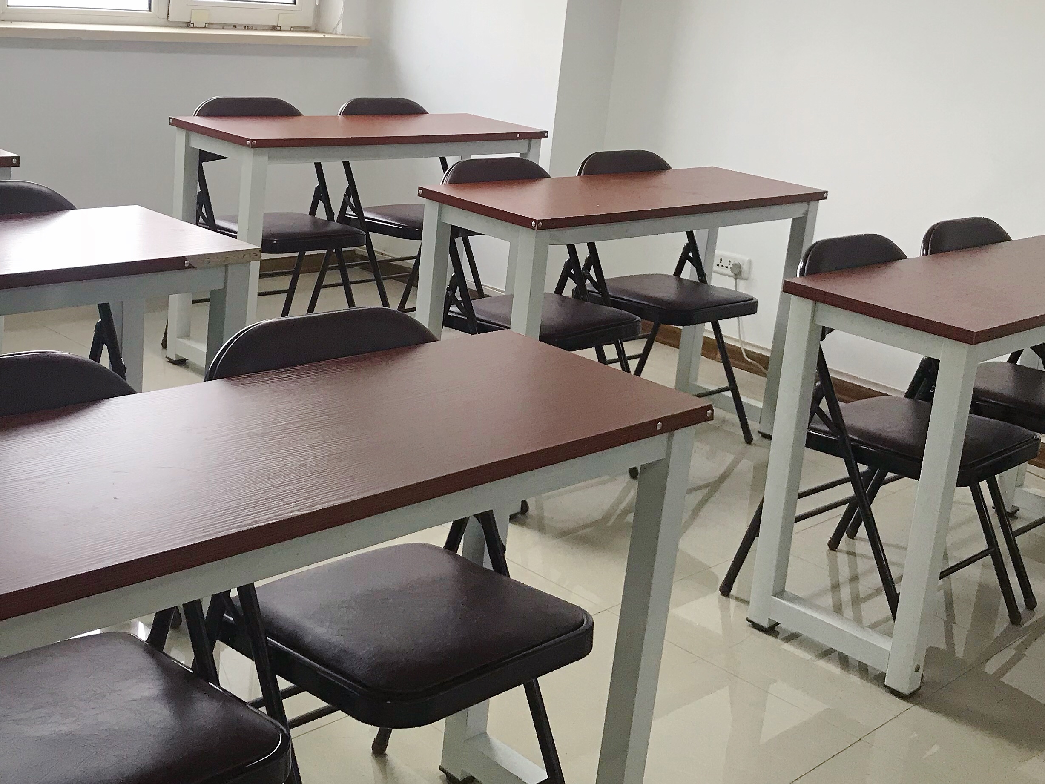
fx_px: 1389
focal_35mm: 46
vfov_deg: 31.4
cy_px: 289
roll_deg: -5.0
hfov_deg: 41.2
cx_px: 504
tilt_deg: -13.1
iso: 32
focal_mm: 3.99
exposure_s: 1/33
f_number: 1.8
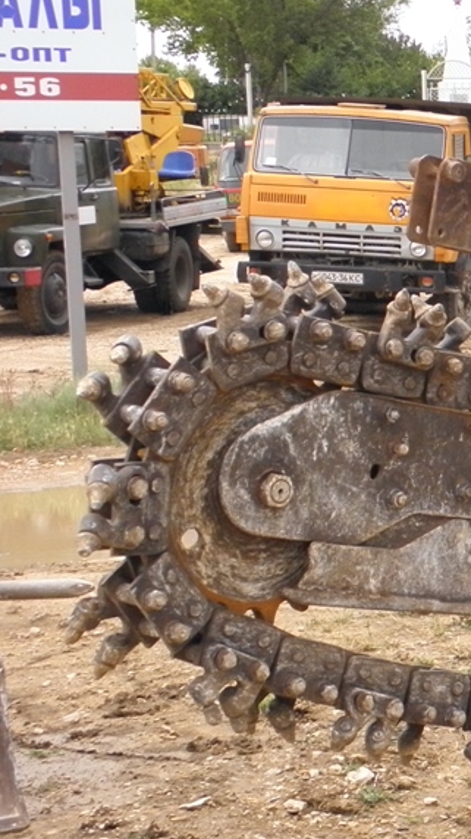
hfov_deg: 11.9
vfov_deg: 23.2
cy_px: 431
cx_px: 894
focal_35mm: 92
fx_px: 2044
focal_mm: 6.8
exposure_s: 1/160
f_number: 7.4
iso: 160
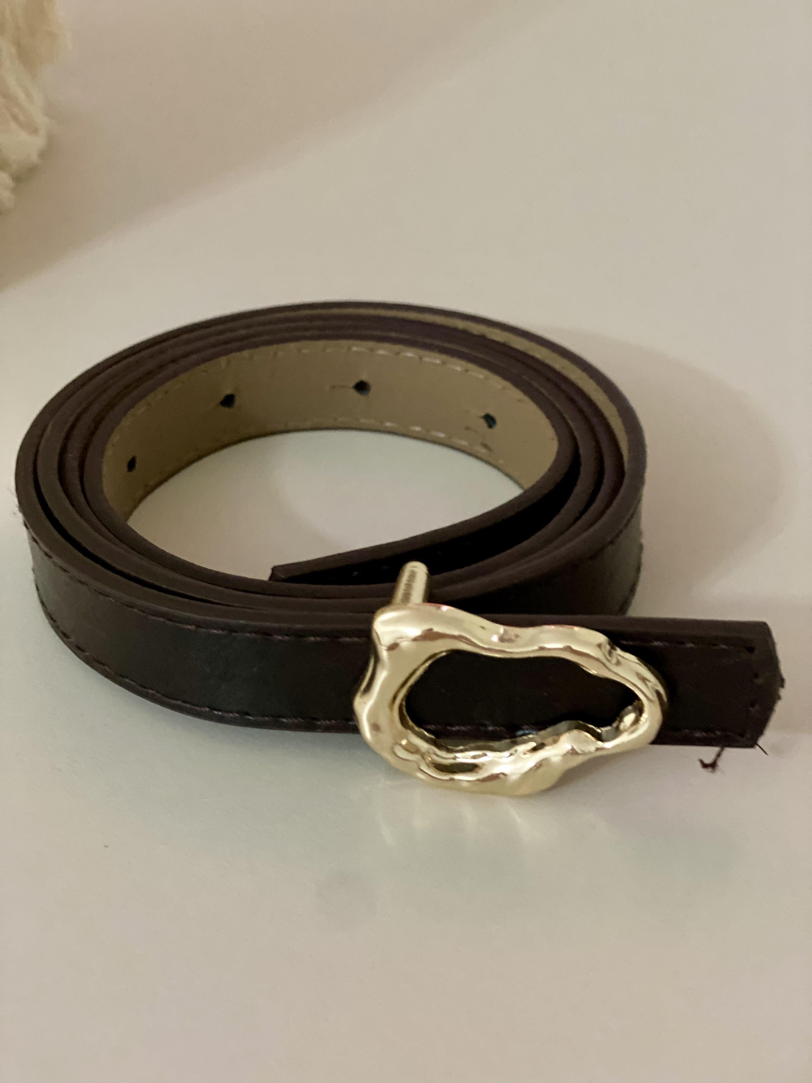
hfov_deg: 28.0
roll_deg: -1.3
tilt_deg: -34.6
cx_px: 406
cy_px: 542
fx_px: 1626
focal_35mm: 52
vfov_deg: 36.8
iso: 400
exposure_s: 1/14
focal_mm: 6
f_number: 2
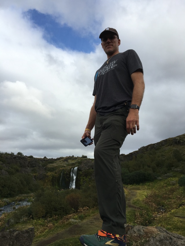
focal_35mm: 29
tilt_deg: +15.2
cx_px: 92
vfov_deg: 61.7
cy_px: 123
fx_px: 207
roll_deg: +0.5
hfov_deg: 48.2
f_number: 2.2
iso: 25
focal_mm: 4.15
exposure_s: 1/1603
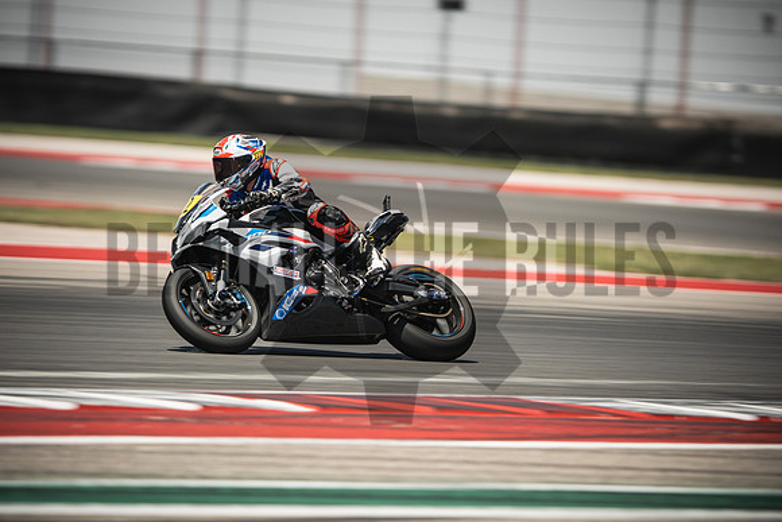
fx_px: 6518
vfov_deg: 4.6
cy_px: 261
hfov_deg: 6.9
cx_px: 391
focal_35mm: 300
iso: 160
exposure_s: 1/250
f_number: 2
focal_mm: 200
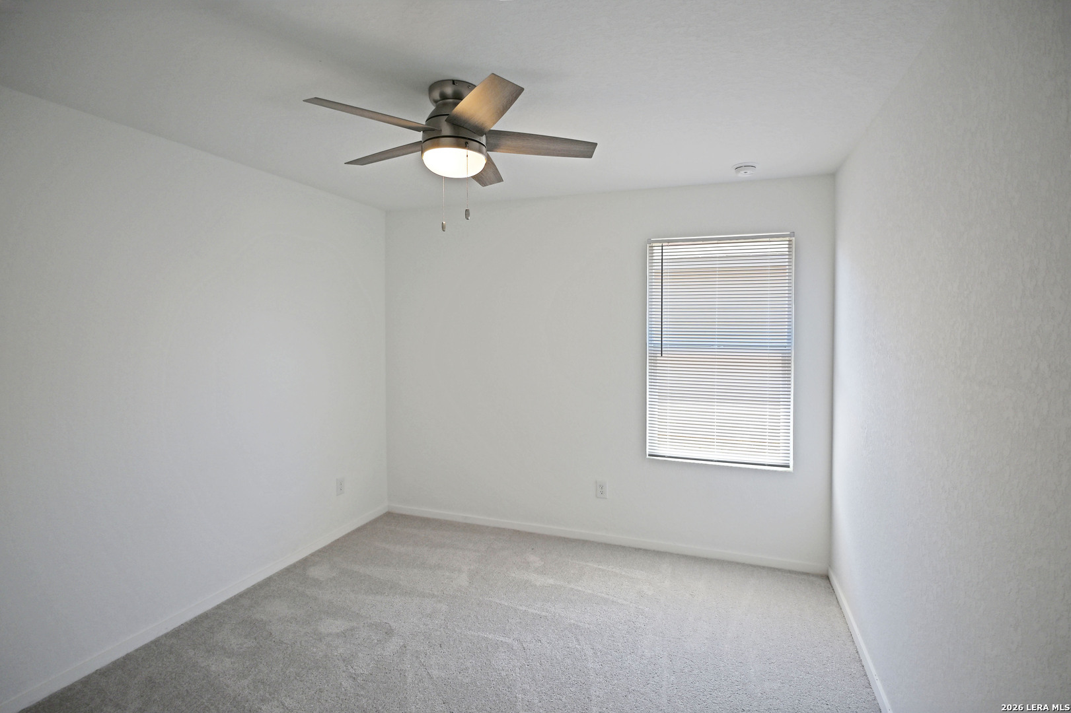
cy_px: 356
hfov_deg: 90.0
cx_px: 536
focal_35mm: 18
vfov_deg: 67.4
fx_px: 535
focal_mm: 12
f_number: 4
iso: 64
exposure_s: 1/60
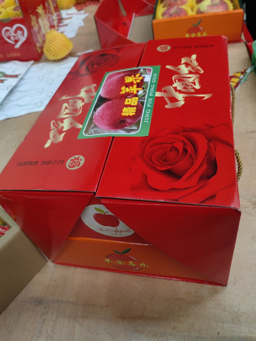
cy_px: 170
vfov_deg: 65.3
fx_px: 266
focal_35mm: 27
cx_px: 128
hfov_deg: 51.3
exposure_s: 1/300
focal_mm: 5.54
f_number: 1.8
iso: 640
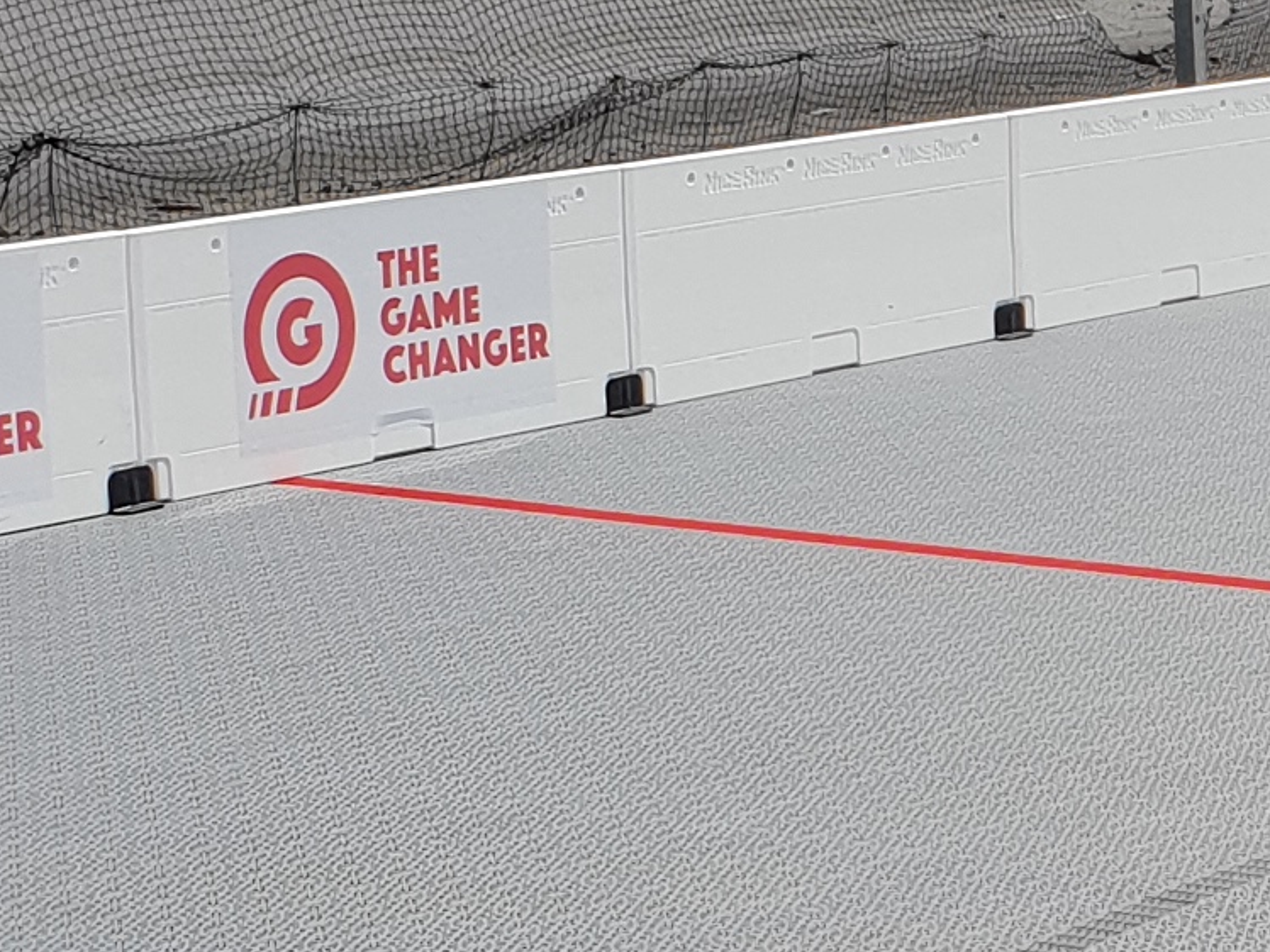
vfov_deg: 10.6
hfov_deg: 13.4
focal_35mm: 140
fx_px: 5137
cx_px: 1818
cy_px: 786
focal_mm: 4.3
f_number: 2.4
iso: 50
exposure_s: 1/1912
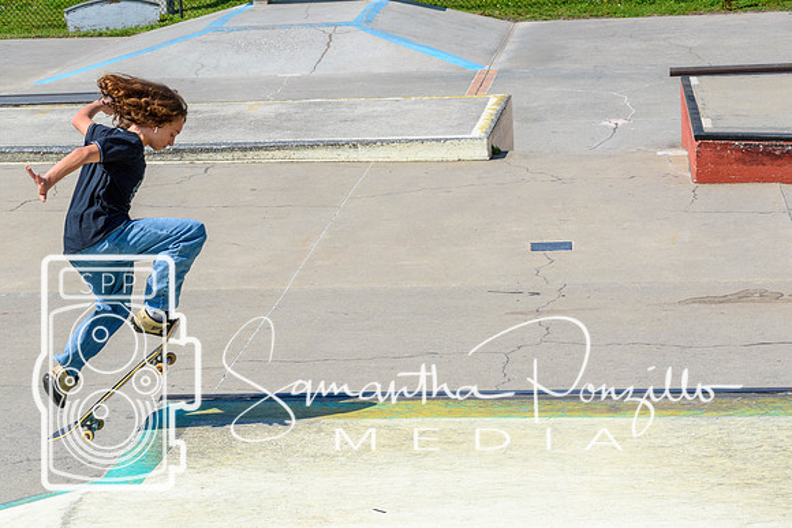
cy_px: 264
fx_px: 2310
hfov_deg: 19.5
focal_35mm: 105
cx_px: 396
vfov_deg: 13.0
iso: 200
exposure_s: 1/1000
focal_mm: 70
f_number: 8
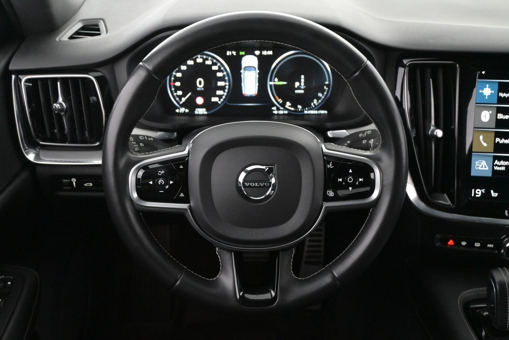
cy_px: 170
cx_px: 254
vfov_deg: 30.8
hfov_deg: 45.0
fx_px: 615
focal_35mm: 44
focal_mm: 29
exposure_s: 1/50
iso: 7200
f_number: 4.8
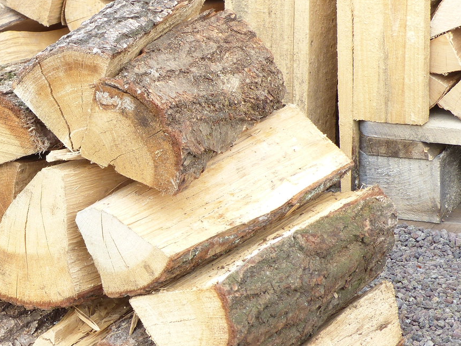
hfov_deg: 14.7
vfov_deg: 11.2
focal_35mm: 133
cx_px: 36
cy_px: 197
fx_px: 1772
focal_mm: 13
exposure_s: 1/100
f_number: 4
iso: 100
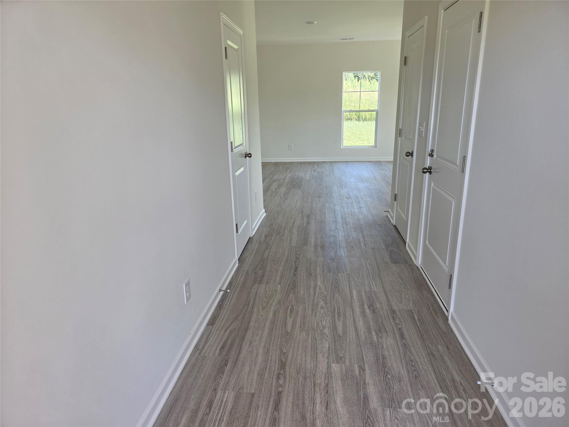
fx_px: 378
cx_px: 284
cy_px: 214
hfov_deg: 73.9
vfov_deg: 58.9
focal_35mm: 23
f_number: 1.8
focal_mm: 5.4
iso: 100
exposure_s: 1/180
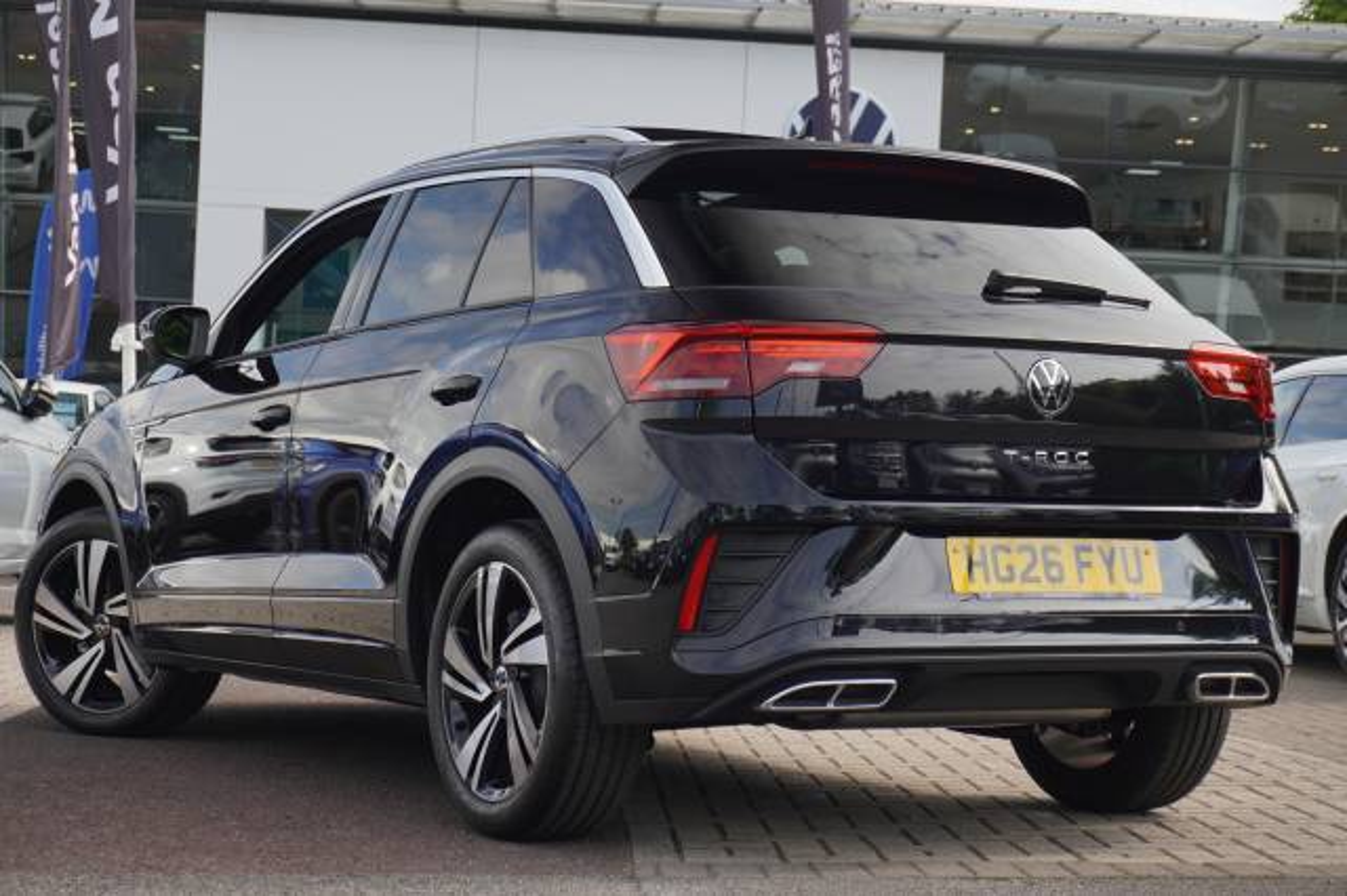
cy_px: 448
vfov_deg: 18.9
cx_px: 674
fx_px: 2692
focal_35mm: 72
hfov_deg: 28.1
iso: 200
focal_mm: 48
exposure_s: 1/320
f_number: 5.6
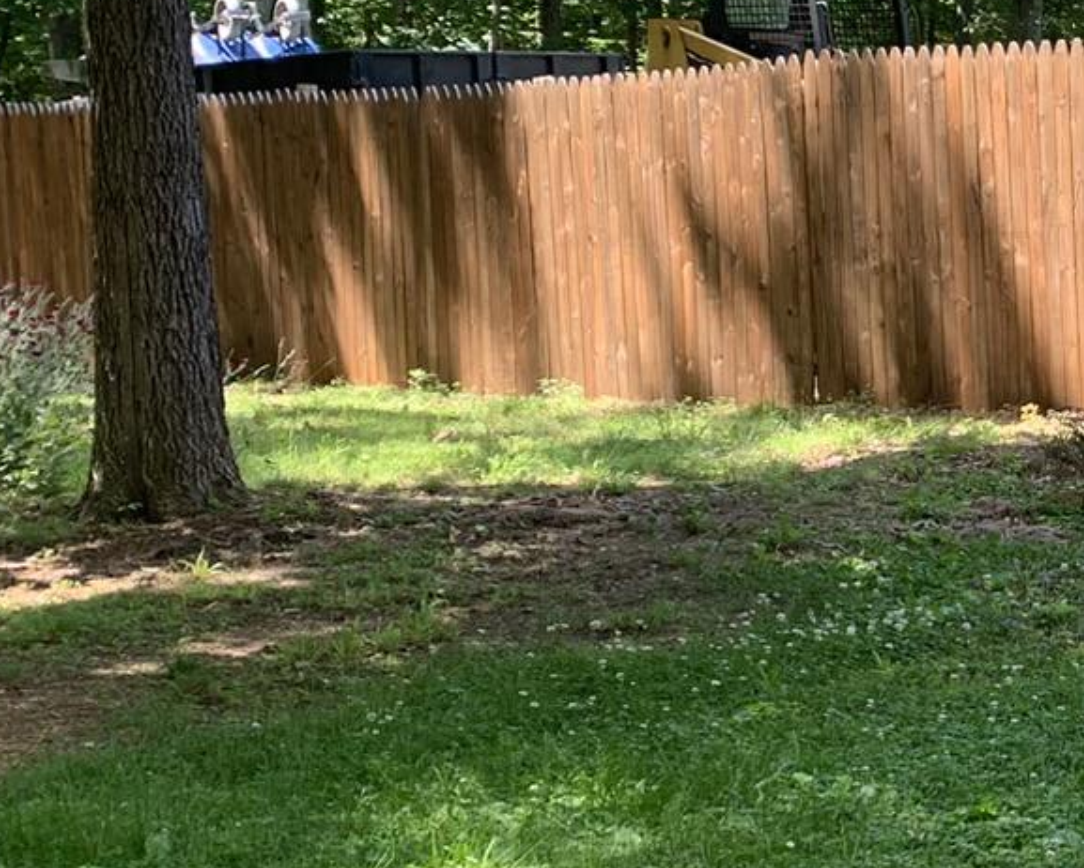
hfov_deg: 19.1
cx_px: 1541
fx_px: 2888
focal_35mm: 90
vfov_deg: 17.1
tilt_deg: -7.6
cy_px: 453
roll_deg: -1.7
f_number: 1.8
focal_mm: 4.25
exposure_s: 1/134
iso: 25
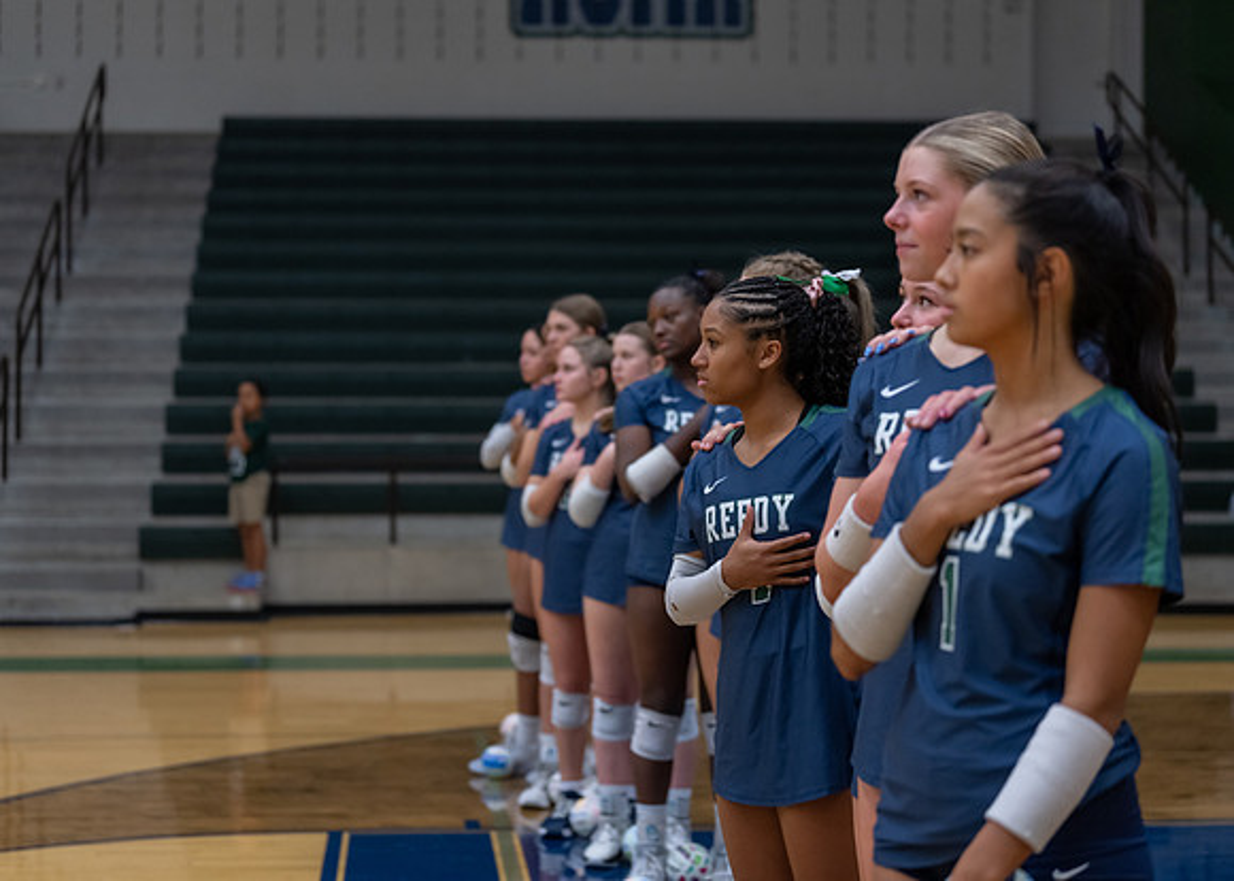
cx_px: 617
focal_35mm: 73
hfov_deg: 27.0
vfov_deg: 19.4
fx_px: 2570
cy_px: 440
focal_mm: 70
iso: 1600
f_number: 2.8
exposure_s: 1/320
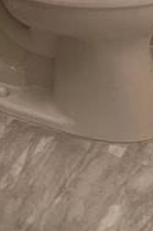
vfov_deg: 13.7
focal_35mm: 137
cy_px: -153
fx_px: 877
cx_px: 17
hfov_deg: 9.9
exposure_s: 1/60
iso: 100
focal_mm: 3.3
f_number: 2.4
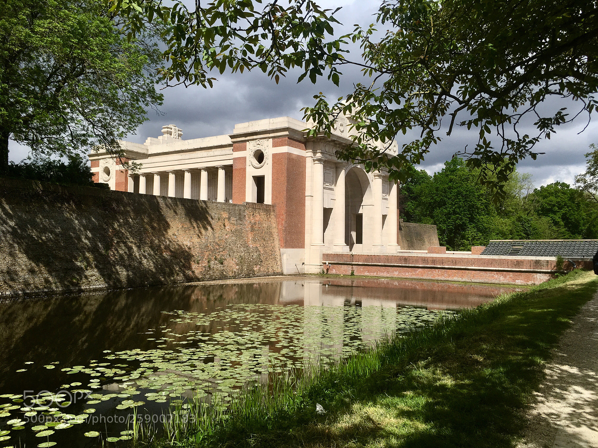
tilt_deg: +2.2
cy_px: 224
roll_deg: -0.2
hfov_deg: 61.7
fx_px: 501
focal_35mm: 29
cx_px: 299
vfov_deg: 48.2
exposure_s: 1/2024
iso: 25
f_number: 2.2
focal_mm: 4.15
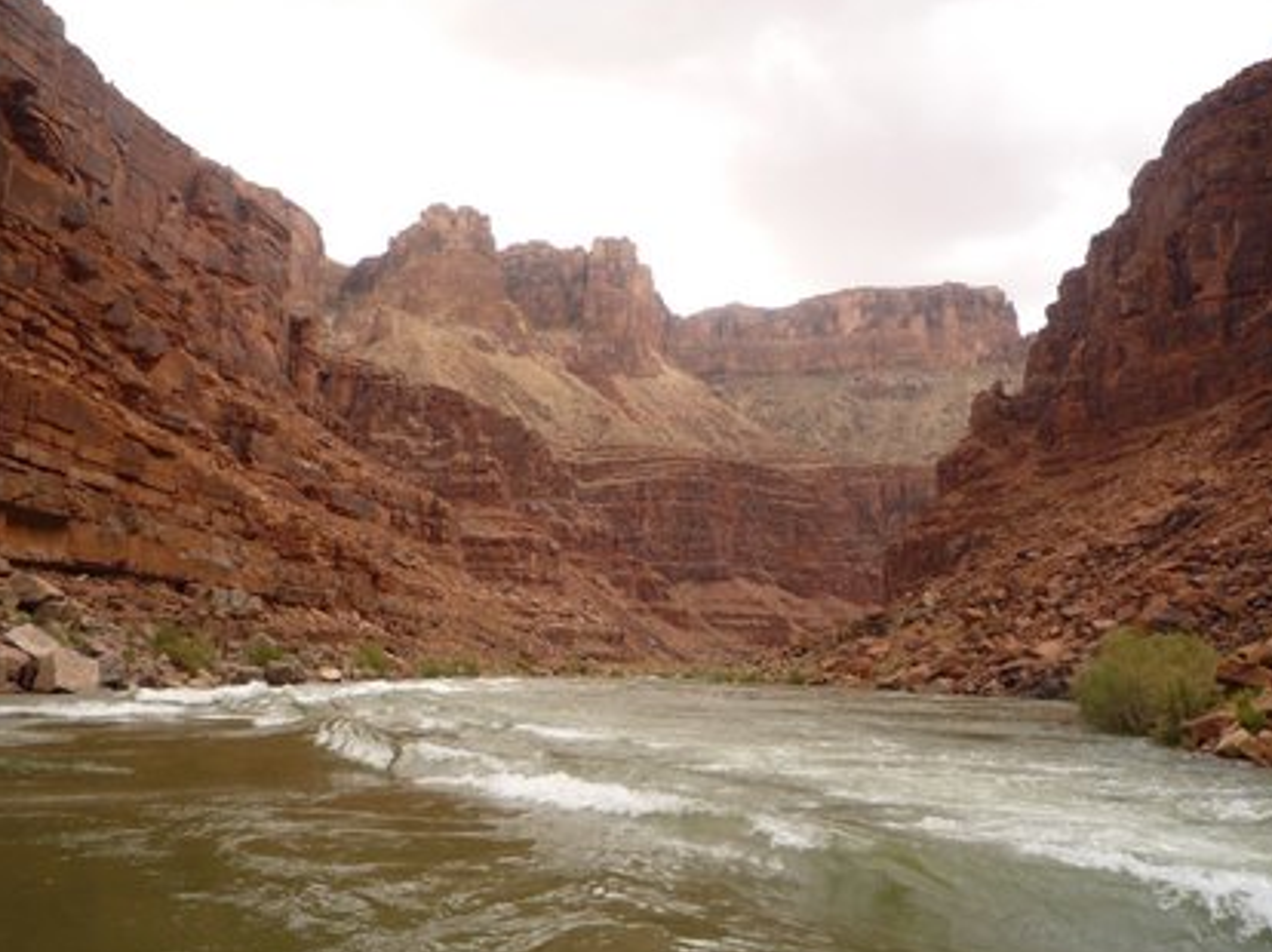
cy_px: 513
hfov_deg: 61.7
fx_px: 1065
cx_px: 627
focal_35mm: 29
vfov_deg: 48.1
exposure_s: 1/400
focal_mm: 4.4
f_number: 2.8
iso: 100
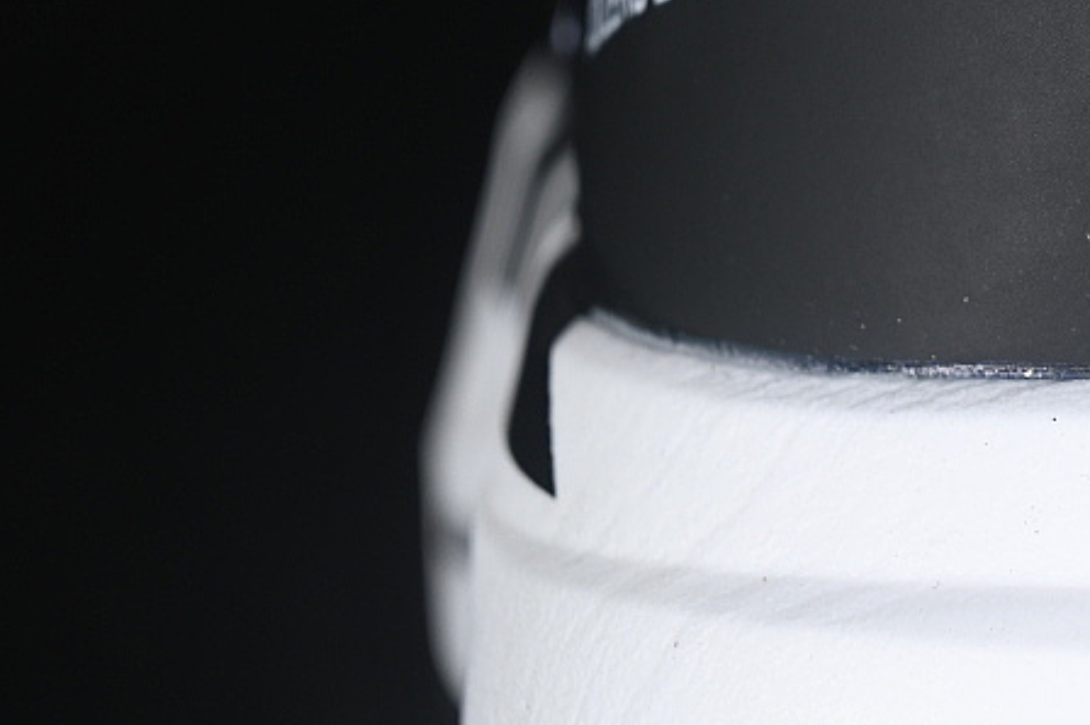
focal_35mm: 181
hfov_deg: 11.2
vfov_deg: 7.6
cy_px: 161
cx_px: 1207
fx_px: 5476
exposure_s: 1/60
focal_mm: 50
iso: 160
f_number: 6.3
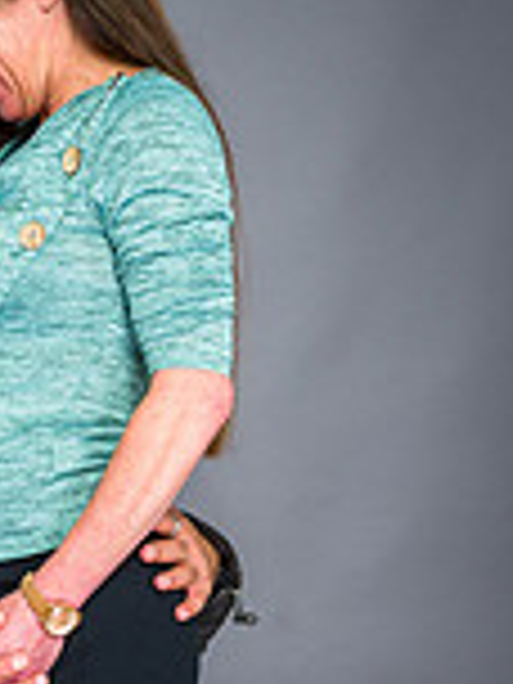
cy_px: 706
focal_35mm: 105
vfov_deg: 18.2
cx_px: -128
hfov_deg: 13.6
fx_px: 2075
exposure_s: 1/100
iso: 200
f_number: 5.6
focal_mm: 37
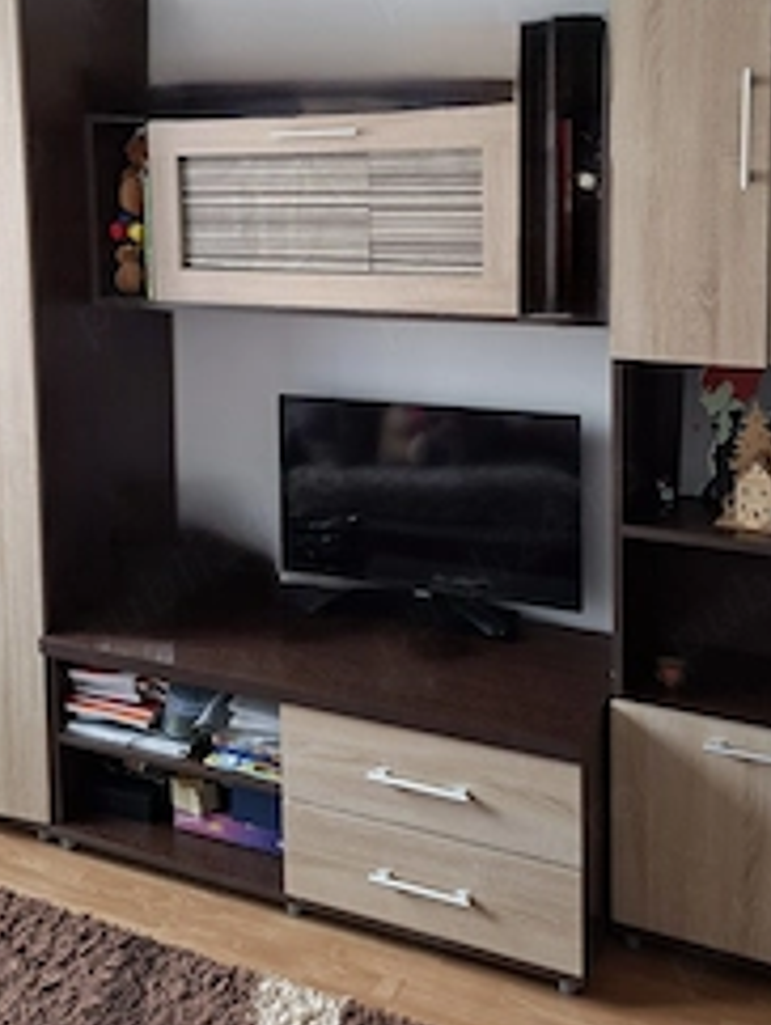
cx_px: 356
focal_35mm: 38
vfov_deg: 47.7
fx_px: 1127
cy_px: 305
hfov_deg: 37.8
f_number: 1.8
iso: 320
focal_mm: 5.54
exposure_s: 1/30
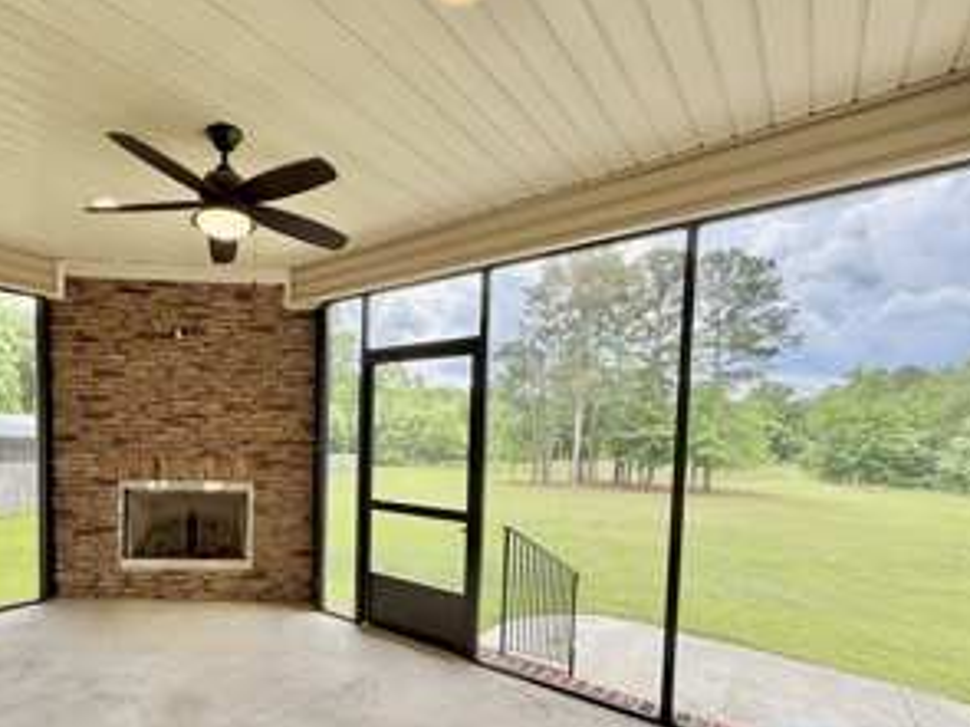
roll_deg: -1.0
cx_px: 335
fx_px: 532
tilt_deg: -2.7
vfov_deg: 67.4
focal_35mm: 19
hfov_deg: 82.2
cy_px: 461
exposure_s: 1/290
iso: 64
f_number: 2.2
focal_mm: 2.22
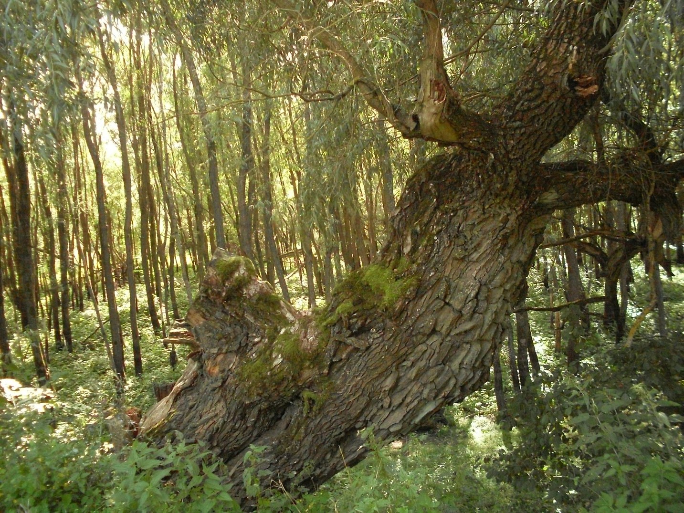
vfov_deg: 37.7
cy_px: 256
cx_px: 342
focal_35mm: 38
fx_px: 751
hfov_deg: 49.0
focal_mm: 6.3
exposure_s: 1/250
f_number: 2.8
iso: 400
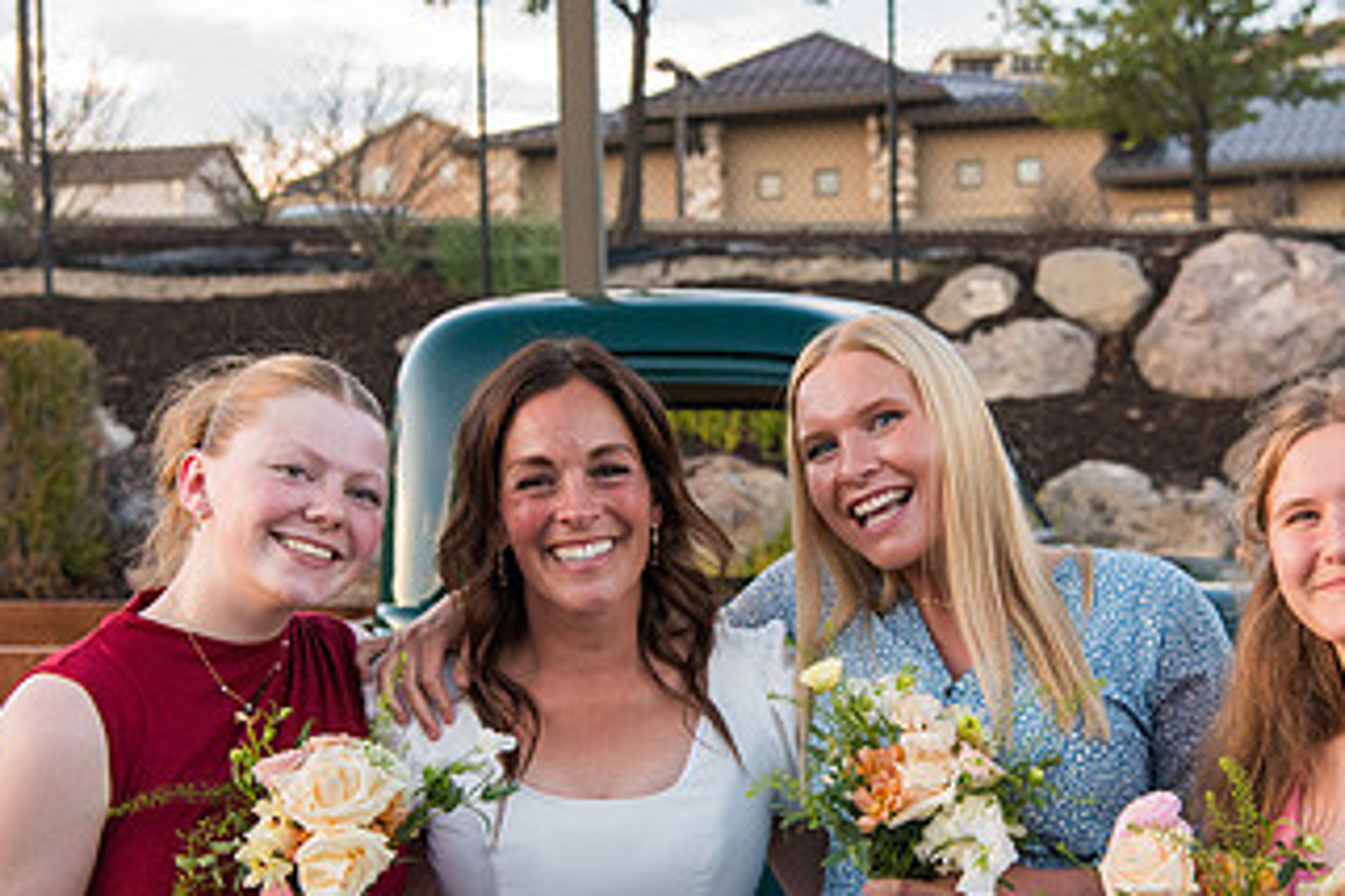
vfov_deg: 17.6
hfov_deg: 26.3
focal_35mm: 77
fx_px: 2877
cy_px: 670
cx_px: 765
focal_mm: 42
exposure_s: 1/640
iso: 3200
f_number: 5
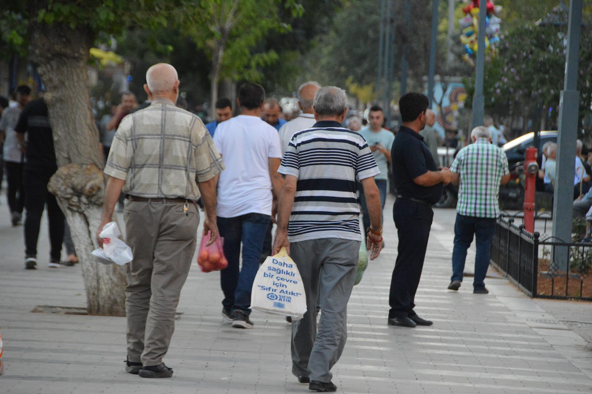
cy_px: 197
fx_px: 3699
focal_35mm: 225
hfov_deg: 9.2
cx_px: 296
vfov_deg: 6.1
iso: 3200
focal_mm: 150
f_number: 5.6
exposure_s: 1/500
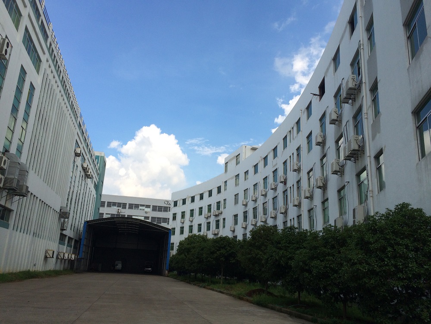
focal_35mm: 29
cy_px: 162
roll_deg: -0.8
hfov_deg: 61.7
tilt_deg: +13.8
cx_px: 216
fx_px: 361
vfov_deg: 48.2
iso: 32
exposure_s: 1/1642
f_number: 2.2
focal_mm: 4.15
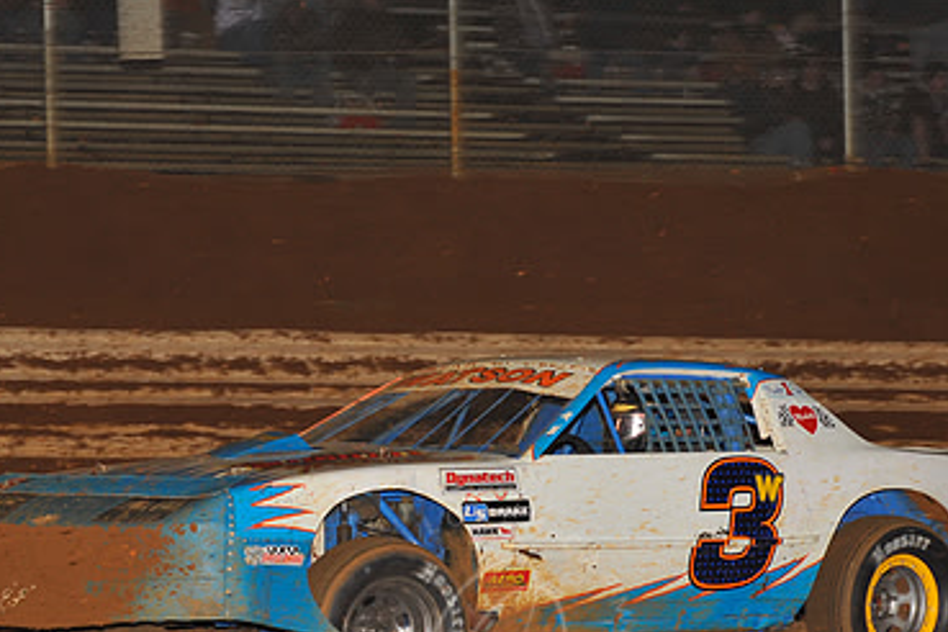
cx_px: 483
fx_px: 4345
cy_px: 424
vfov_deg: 8.3
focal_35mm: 165
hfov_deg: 12.5
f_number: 7.1
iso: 640
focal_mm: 105
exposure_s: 1/250
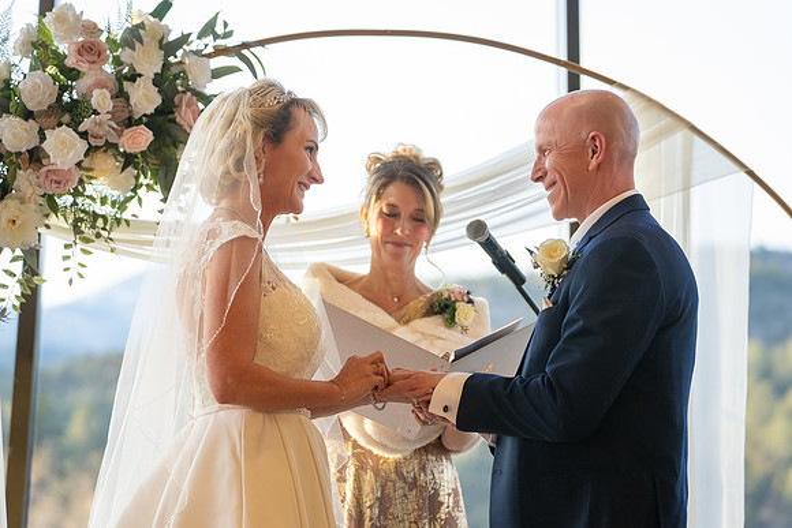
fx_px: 2285
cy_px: 300
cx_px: 441
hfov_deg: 19.7
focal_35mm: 104
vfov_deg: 13.2
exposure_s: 1/200
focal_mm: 91
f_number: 2.8
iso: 640
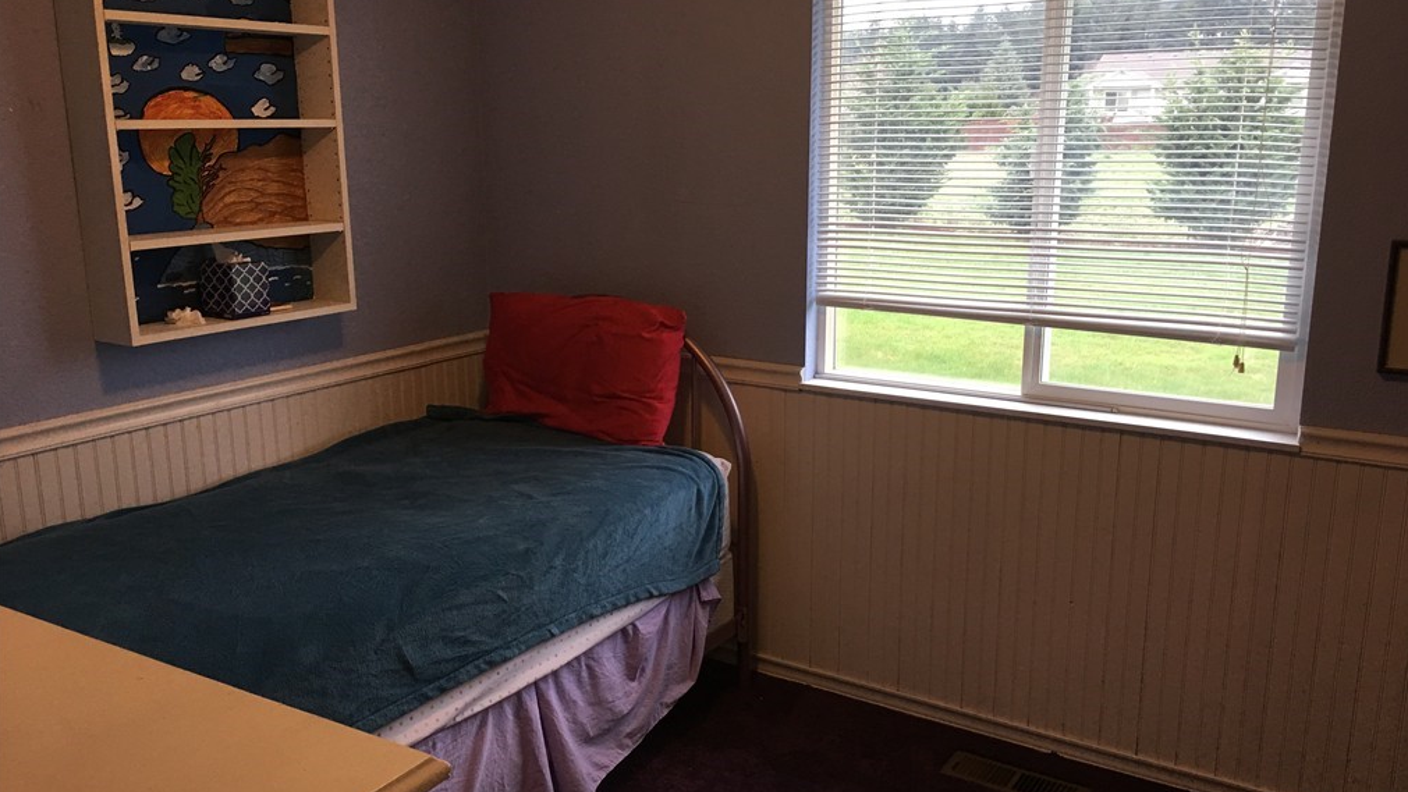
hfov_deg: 61.0
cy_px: 404
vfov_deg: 36.7
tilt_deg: -13.1
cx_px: 709
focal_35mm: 32
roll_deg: +0.8
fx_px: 1195
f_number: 2.2
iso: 40
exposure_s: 1/30
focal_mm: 4.15
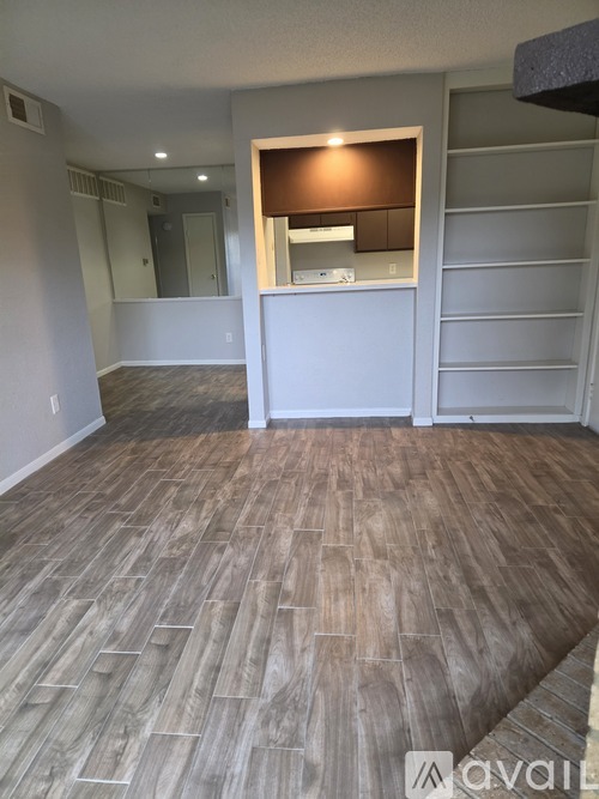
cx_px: 300
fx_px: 531
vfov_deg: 73.9
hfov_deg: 58.9
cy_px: 400
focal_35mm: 23
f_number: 1.8
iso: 320
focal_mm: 5.4
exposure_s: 1/120
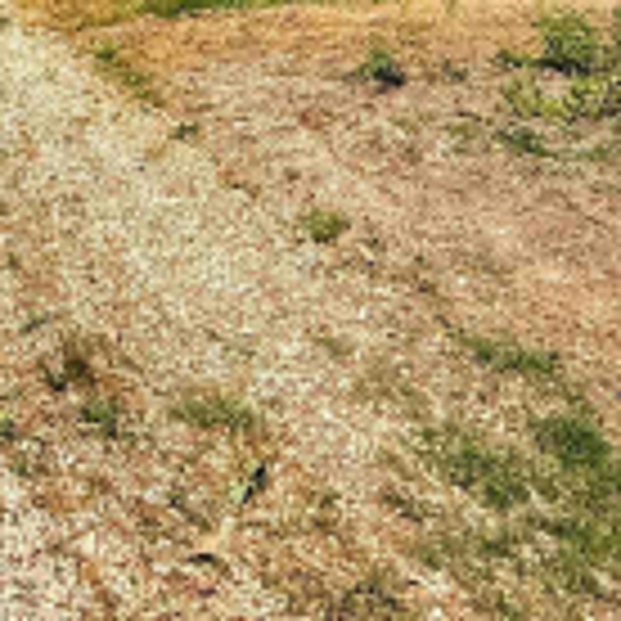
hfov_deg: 25.2
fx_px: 1218
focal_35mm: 60
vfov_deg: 24.6
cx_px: -160
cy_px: -202
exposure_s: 1/2611
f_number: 2.2
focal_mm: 2.22
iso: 50
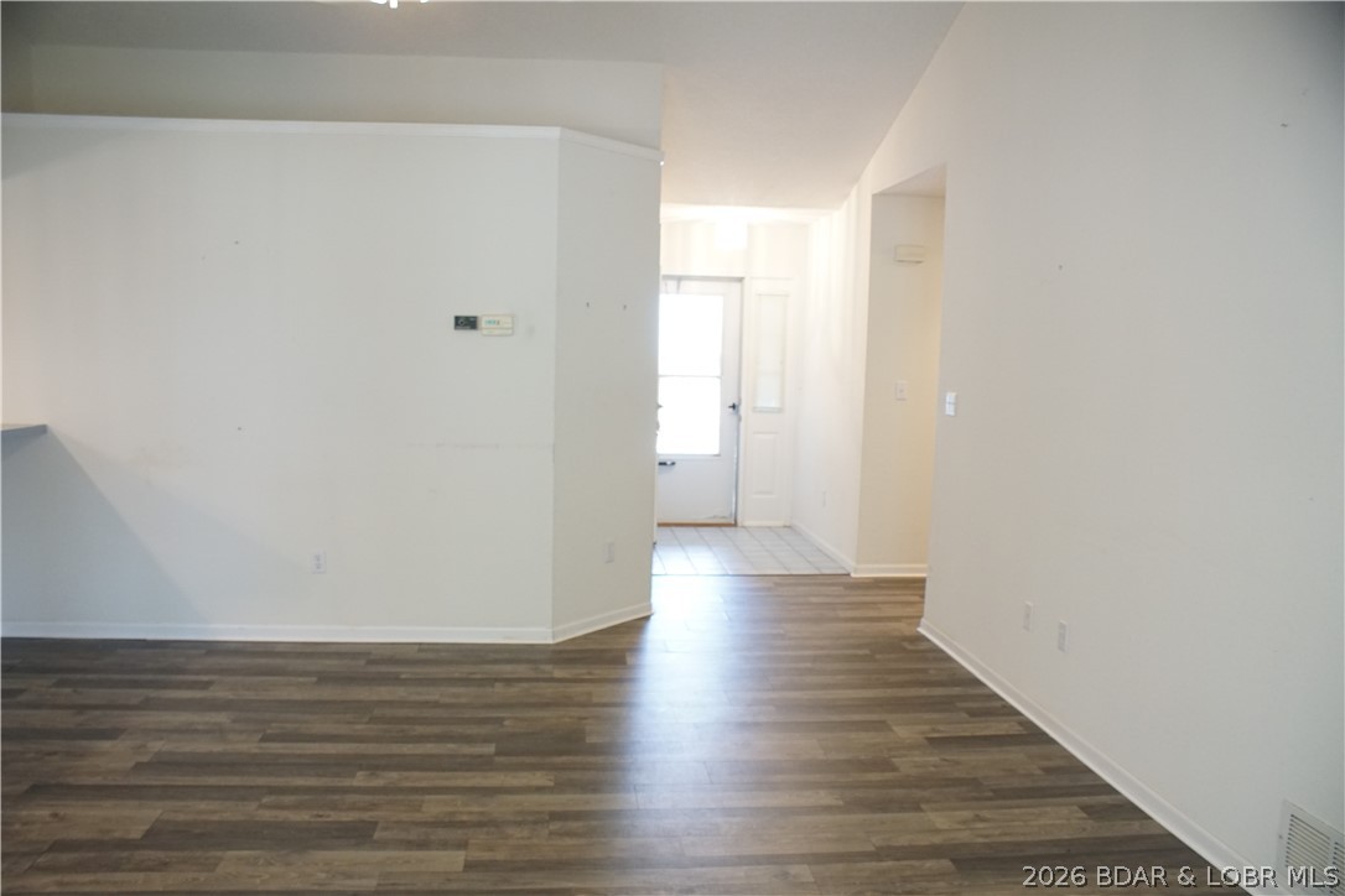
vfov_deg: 47.9
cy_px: 448
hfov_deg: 67.4
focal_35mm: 27
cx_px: 672
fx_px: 1009
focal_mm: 18
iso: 1250
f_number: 3.5
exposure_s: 1/60
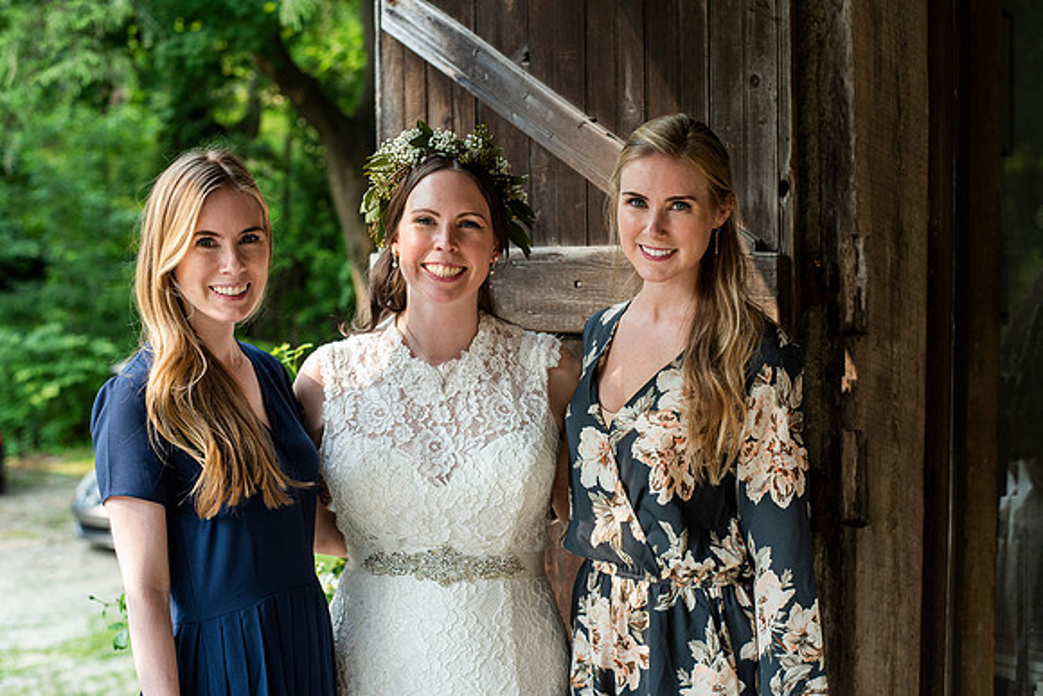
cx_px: 497
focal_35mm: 53
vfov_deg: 25.7
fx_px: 1524
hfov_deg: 37.8
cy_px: 336
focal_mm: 50
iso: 640
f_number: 3.5
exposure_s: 1/640
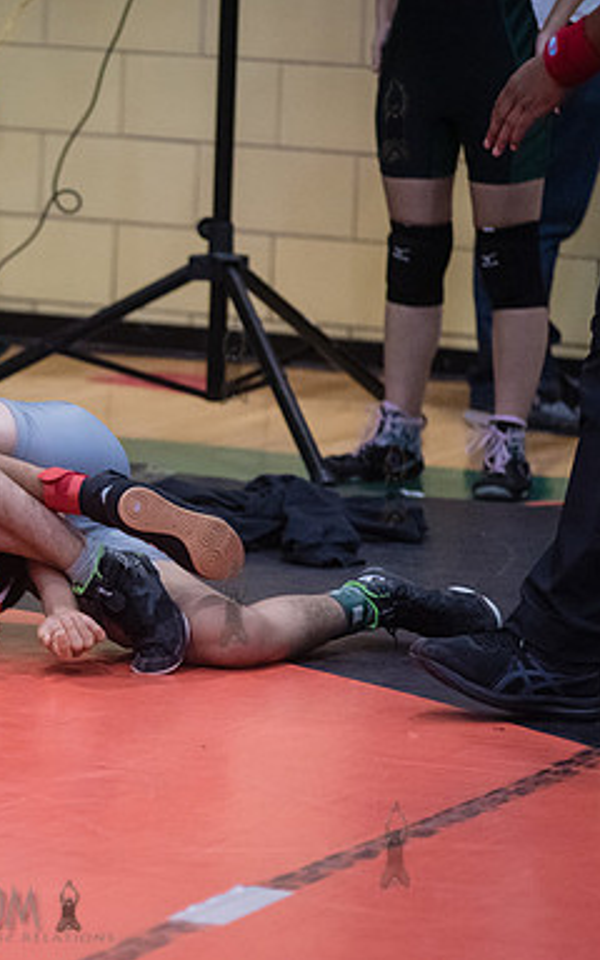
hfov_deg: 5.9
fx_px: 5834
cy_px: 481
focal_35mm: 223
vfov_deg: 9.4
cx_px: -90
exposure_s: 1/640
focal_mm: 145
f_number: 3.5
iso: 8000
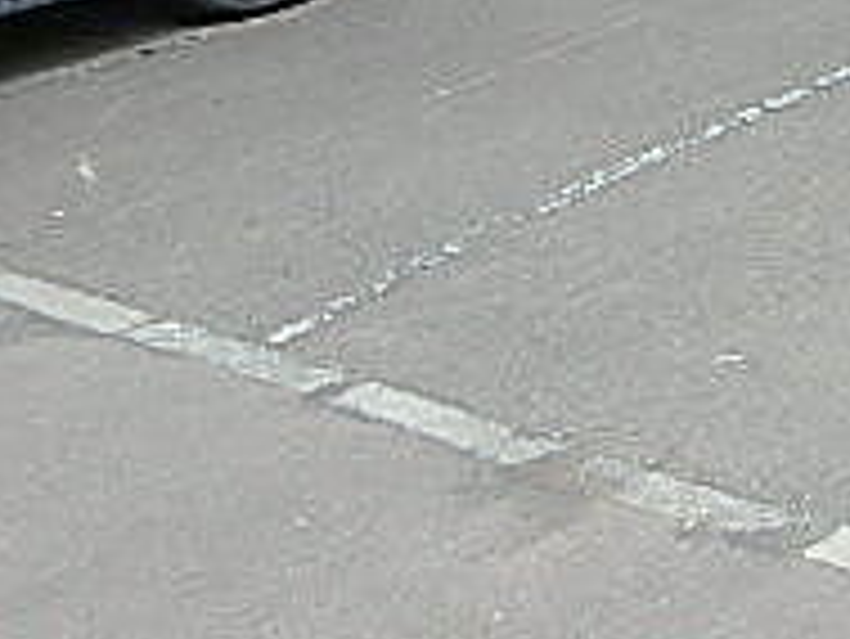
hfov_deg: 20.9
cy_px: -9
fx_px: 1745
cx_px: 1430
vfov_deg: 20.1
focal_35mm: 71
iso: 125
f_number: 3.5
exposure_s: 1/160
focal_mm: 3.7
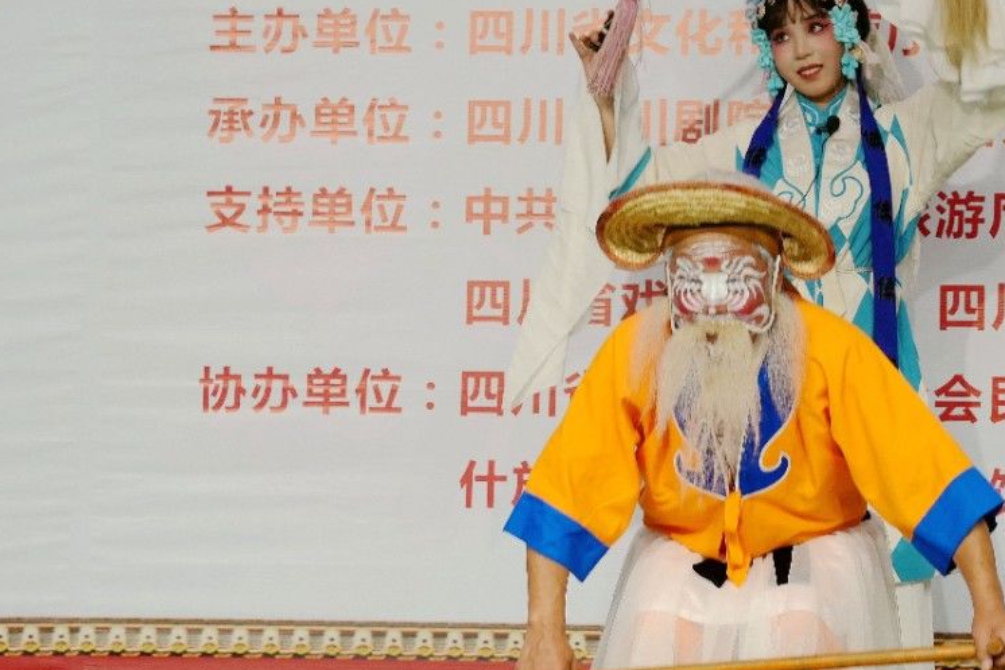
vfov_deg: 10.0
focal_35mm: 137
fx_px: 3823
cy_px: 281
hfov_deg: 14.9
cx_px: 710
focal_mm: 73
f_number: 5
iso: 320
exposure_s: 1/160
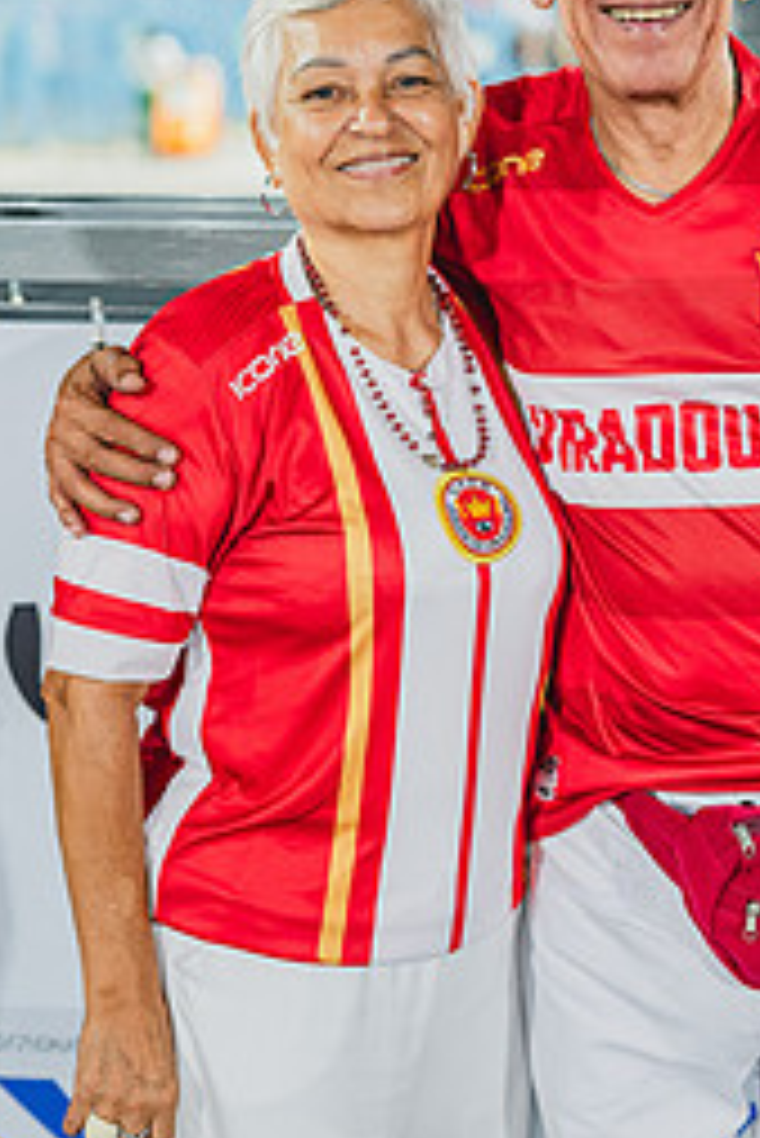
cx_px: 598
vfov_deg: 22.8
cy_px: 409
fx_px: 2814
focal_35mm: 89
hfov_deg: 15.3
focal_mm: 50
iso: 1600
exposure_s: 1/200
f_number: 2.2
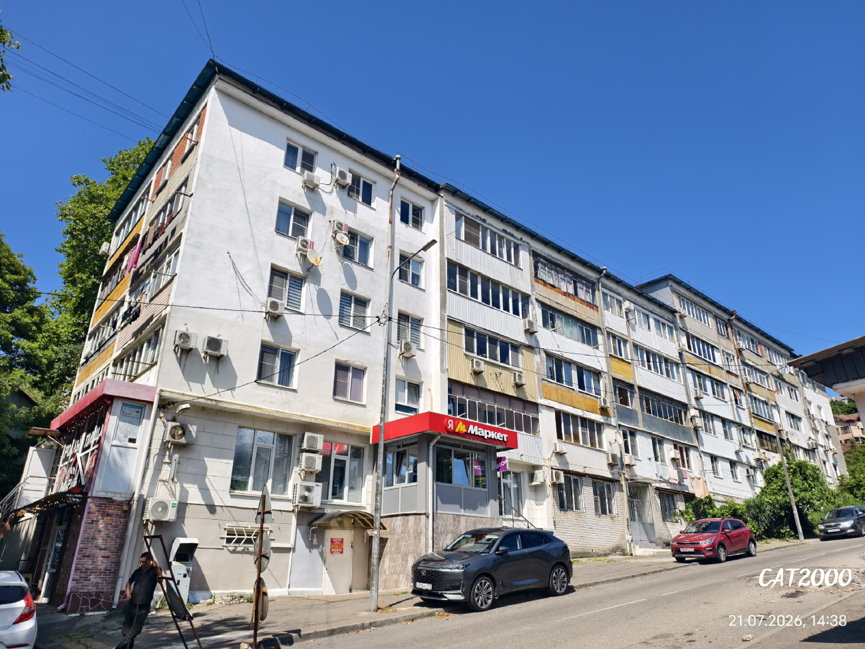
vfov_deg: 58.9
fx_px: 575
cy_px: 324
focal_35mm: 23
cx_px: 432
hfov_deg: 73.9
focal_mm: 6.54
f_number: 1.57
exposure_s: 1/3215
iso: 72
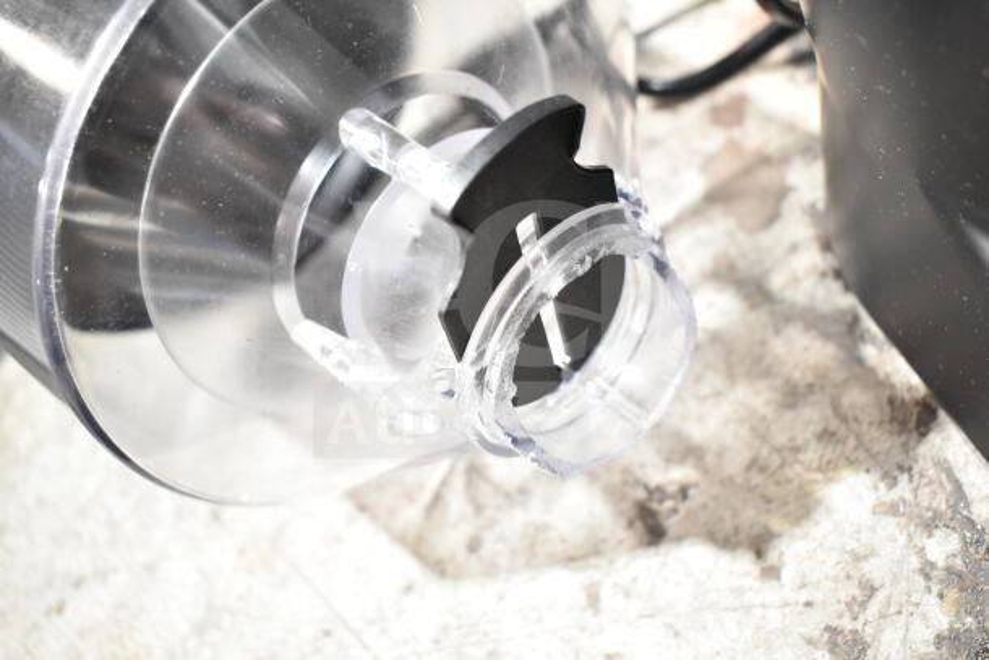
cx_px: 494
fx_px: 948
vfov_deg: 38.4
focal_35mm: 34
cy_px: 330
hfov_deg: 55.1
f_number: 3.8
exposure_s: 1/40
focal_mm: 23
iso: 2000
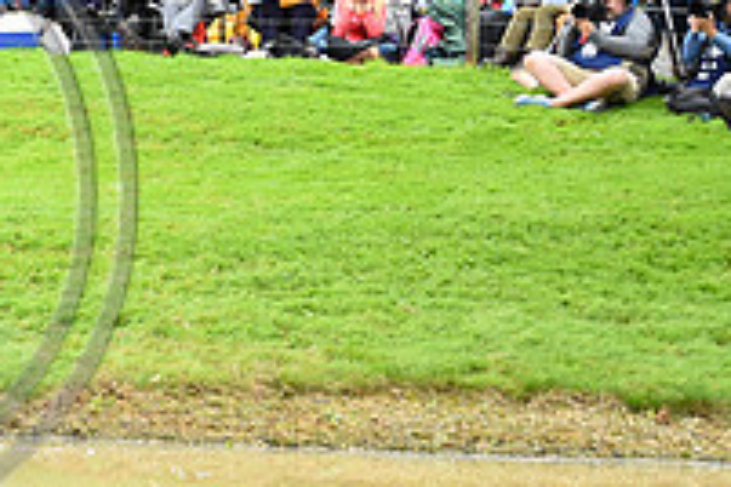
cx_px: -240
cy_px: 142
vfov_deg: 10.3
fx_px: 2700
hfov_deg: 14.7
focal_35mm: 133
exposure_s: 1/1600
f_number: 4.2
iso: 3200
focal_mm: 46
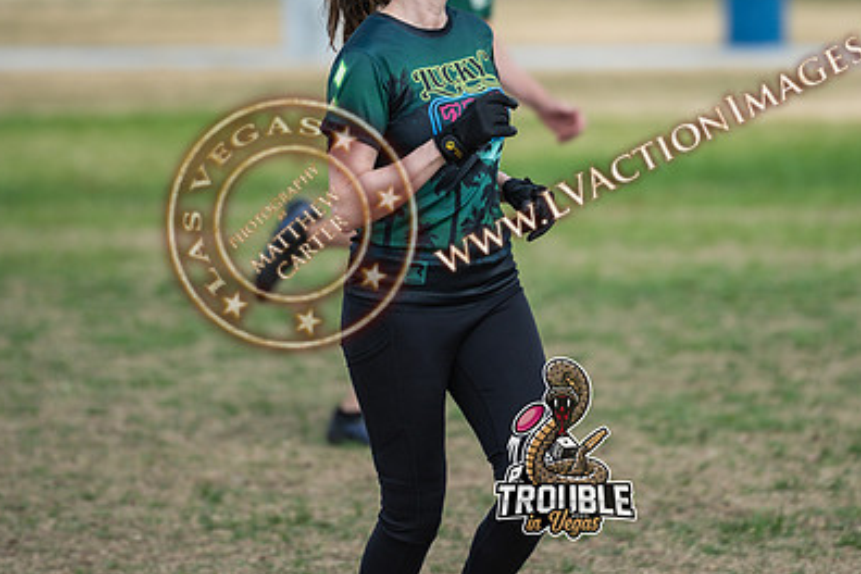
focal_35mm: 329
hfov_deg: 6.3
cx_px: 498
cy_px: 117
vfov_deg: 4.2
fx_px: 7868
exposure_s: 1/2500
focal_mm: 200
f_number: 3.2
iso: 160
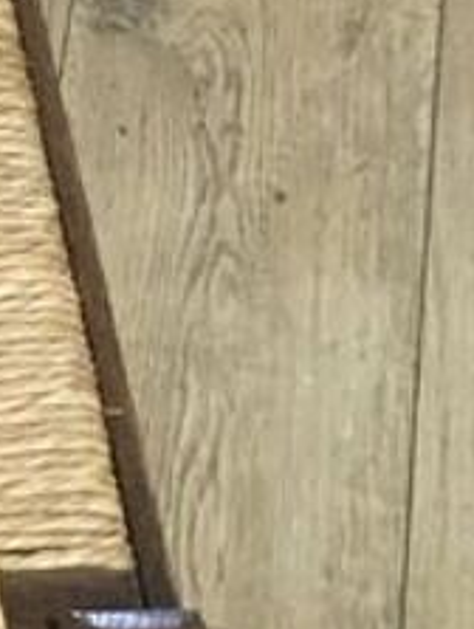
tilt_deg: -48.3
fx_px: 3150
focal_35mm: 173
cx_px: -550
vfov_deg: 11.2
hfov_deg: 8.1
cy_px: -168
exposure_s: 1/20
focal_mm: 4.15
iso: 200
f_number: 2.2
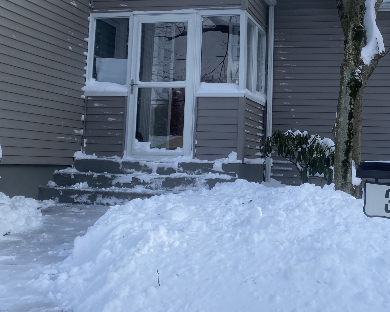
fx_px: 508
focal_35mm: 44
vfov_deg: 34.0
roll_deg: -1.3
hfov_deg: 40.7
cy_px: 121
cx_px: 295
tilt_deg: +4.2
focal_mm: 4.25
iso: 32
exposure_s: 1/1072
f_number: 1.8
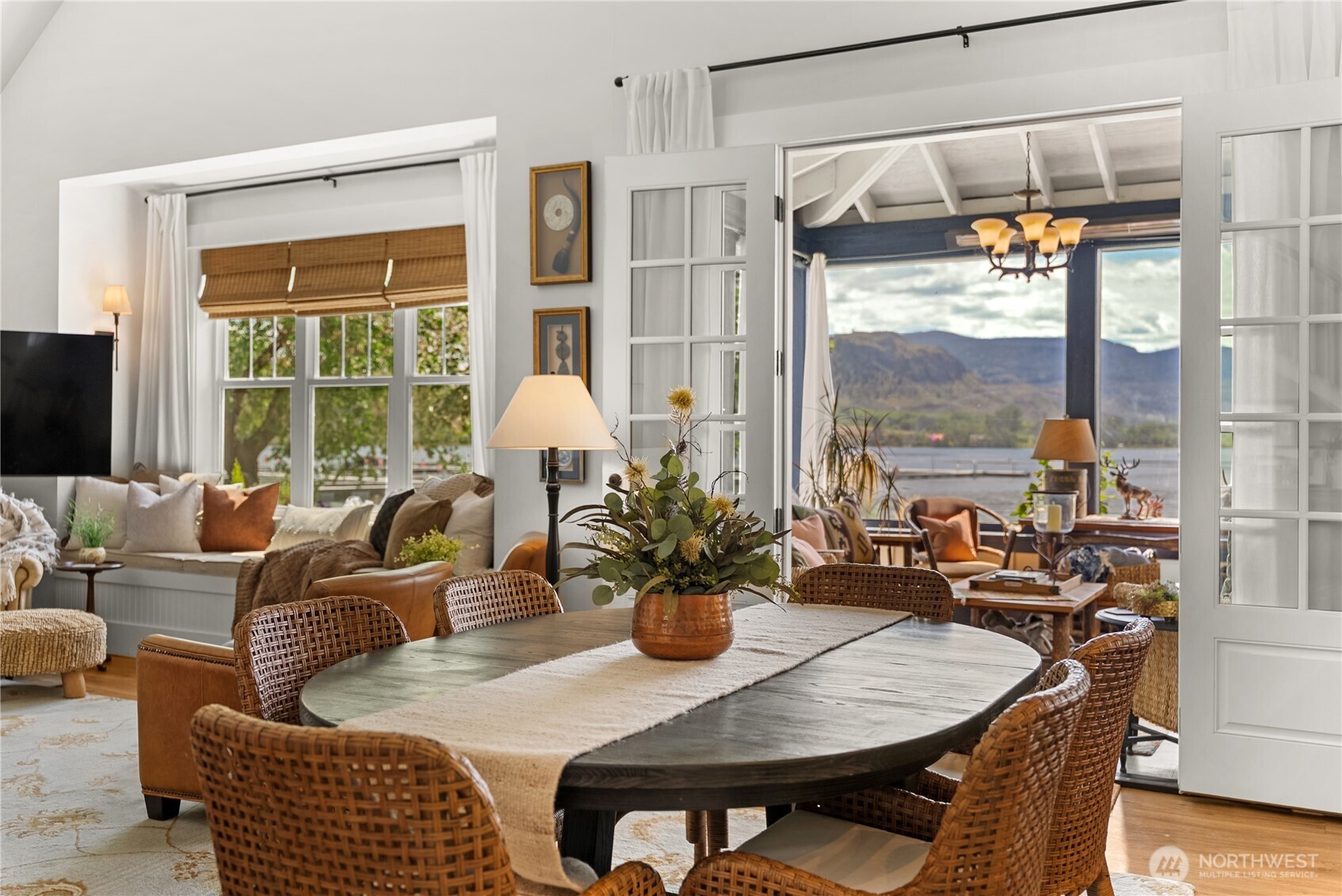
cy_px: 448
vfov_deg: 41.9
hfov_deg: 59.6
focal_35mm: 31
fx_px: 1171
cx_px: 671
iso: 320
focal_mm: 31.4
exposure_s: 1/15
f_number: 2.8
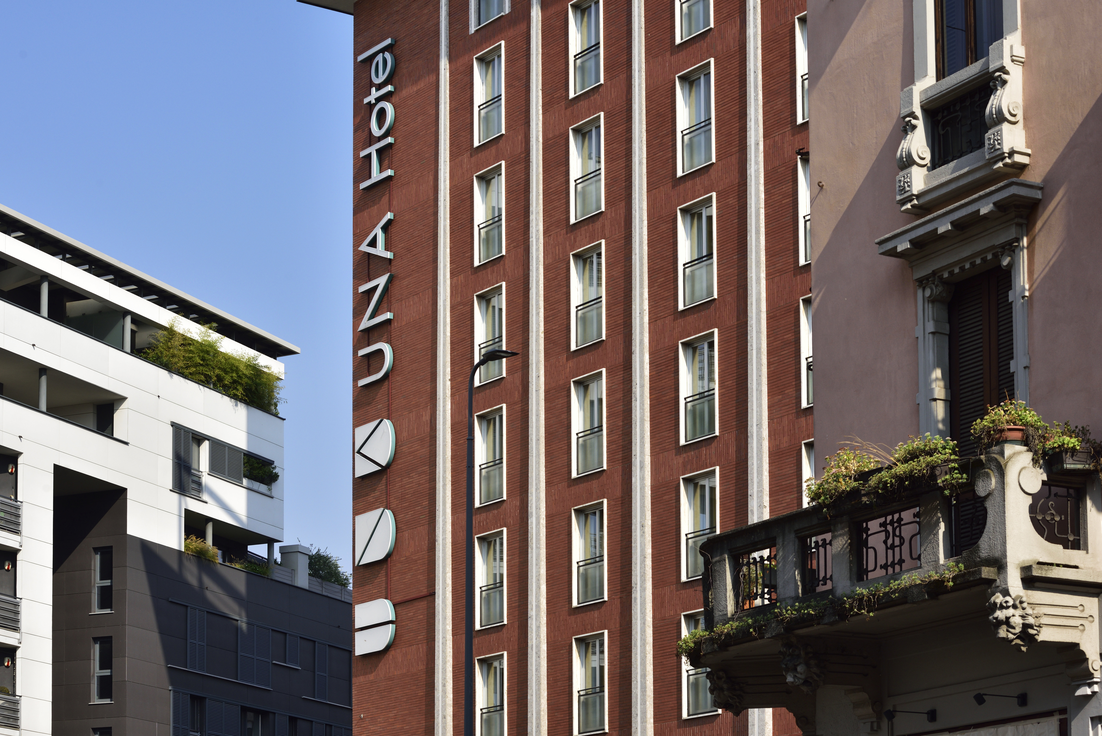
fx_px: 2450
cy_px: 368
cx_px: 551
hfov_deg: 25.4
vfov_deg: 17.1
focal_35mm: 80
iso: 200
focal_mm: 80
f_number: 11
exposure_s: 1/400
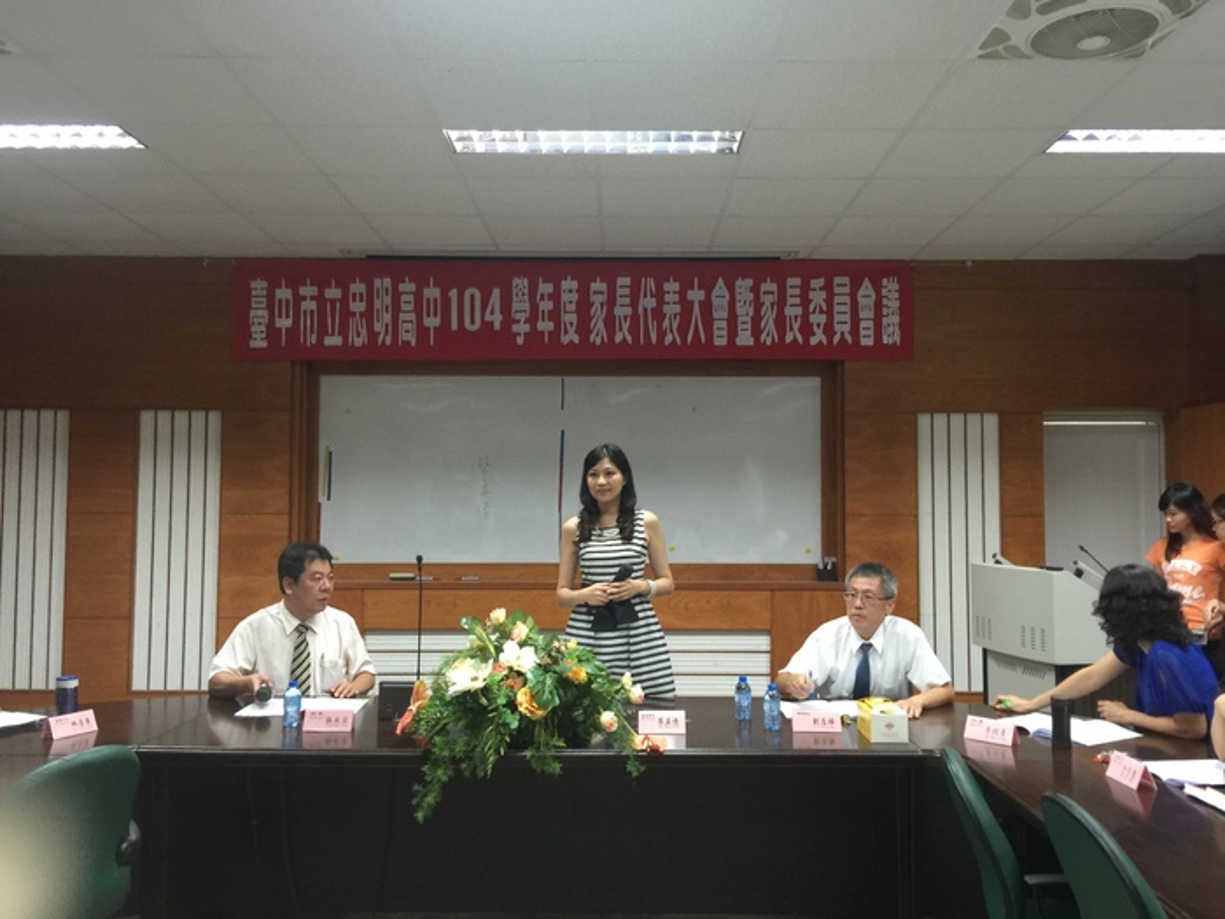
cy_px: 460
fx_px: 1026
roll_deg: -1.0
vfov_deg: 48.2
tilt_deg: +3.7
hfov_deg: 61.7
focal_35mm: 29
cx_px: 612
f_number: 2.2
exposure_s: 1/15
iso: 80
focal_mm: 4.15
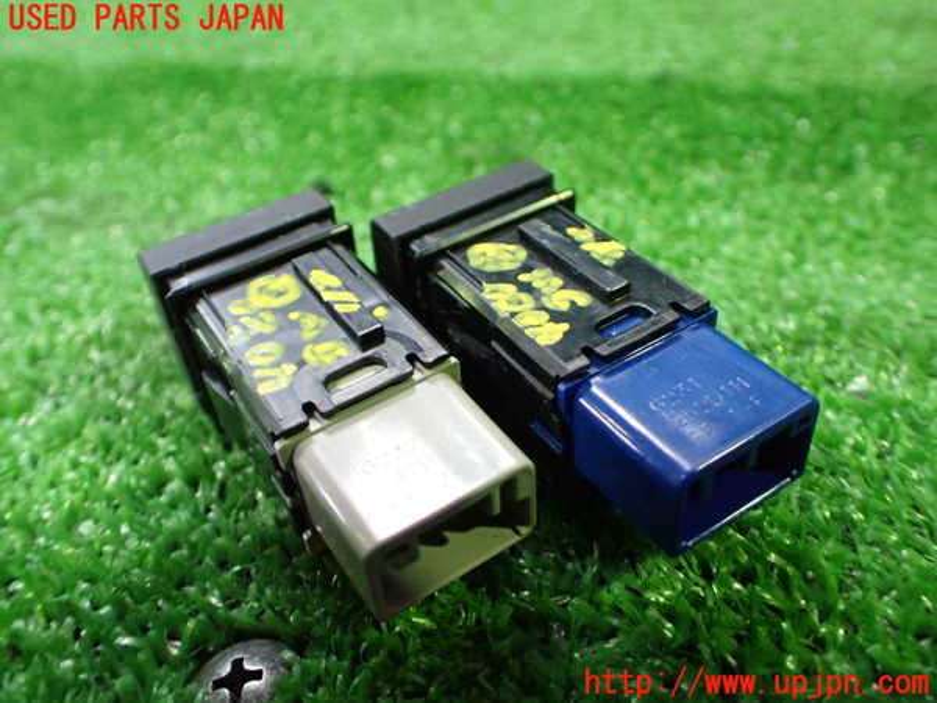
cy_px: 352
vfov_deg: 46.8
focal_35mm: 30
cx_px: 468
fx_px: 812
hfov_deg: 60.0
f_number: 2.3
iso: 800
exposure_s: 1/80
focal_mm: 5.4
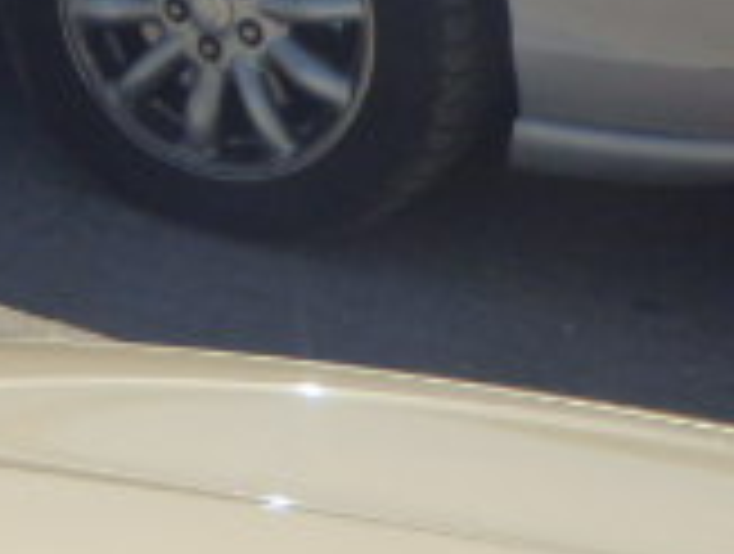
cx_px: -198
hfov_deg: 13.5
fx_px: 2996
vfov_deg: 10.4
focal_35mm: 141
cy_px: -108
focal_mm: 6.4
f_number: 13
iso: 160
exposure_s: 1/250
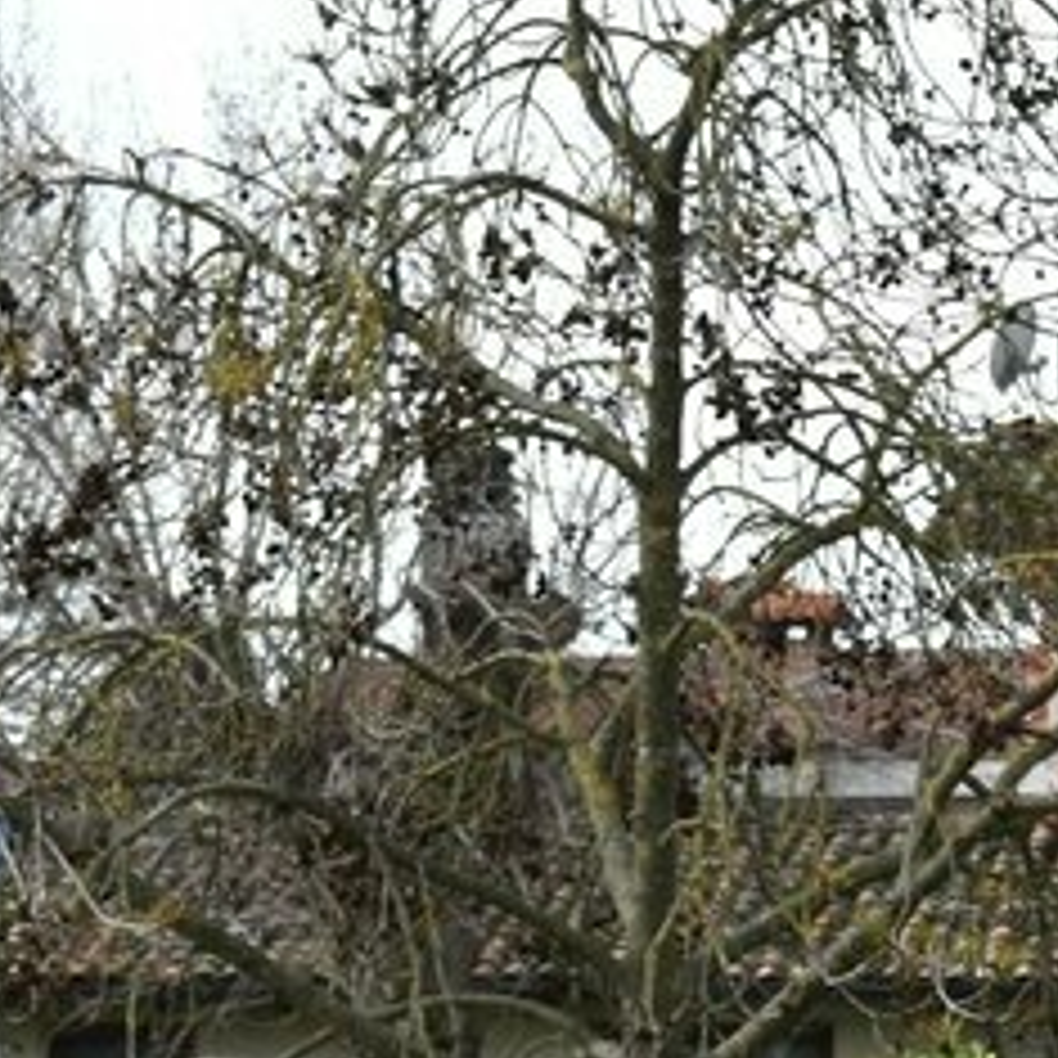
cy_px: 1715
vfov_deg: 7.7
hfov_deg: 7.6
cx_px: 2184
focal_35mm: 221
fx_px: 7642
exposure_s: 1/250
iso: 160
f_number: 8
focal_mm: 34
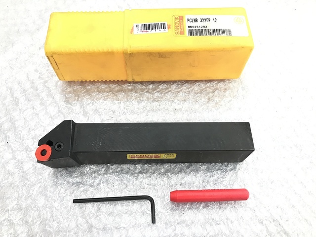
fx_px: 256
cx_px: 158
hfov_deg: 63.4
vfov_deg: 49.7
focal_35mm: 28
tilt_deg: -63.2
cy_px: 118
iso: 40
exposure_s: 1/20
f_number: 1.8
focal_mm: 3.99
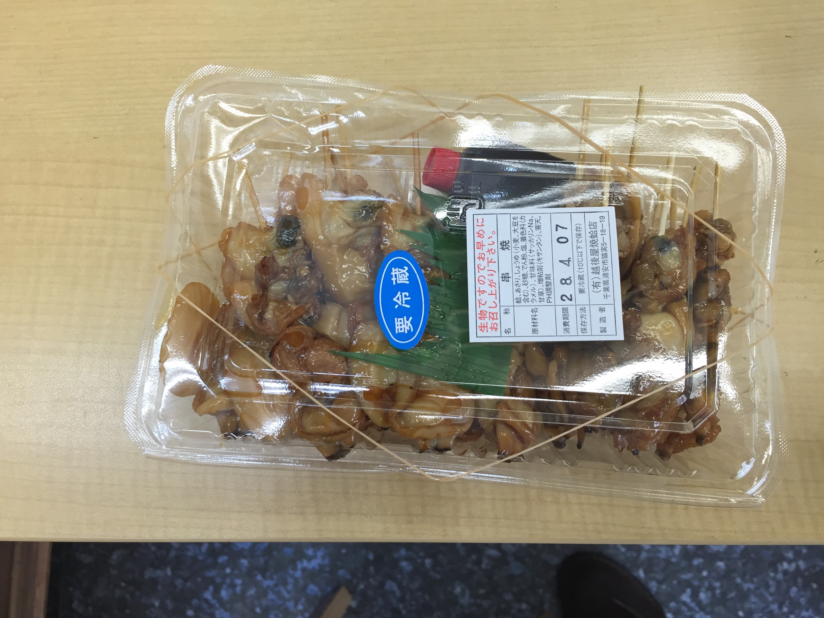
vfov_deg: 48.2
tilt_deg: -81.9
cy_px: 309
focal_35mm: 29
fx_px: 690
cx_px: 412
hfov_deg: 61.7
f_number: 2.2
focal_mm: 4.15
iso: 40
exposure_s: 1/33
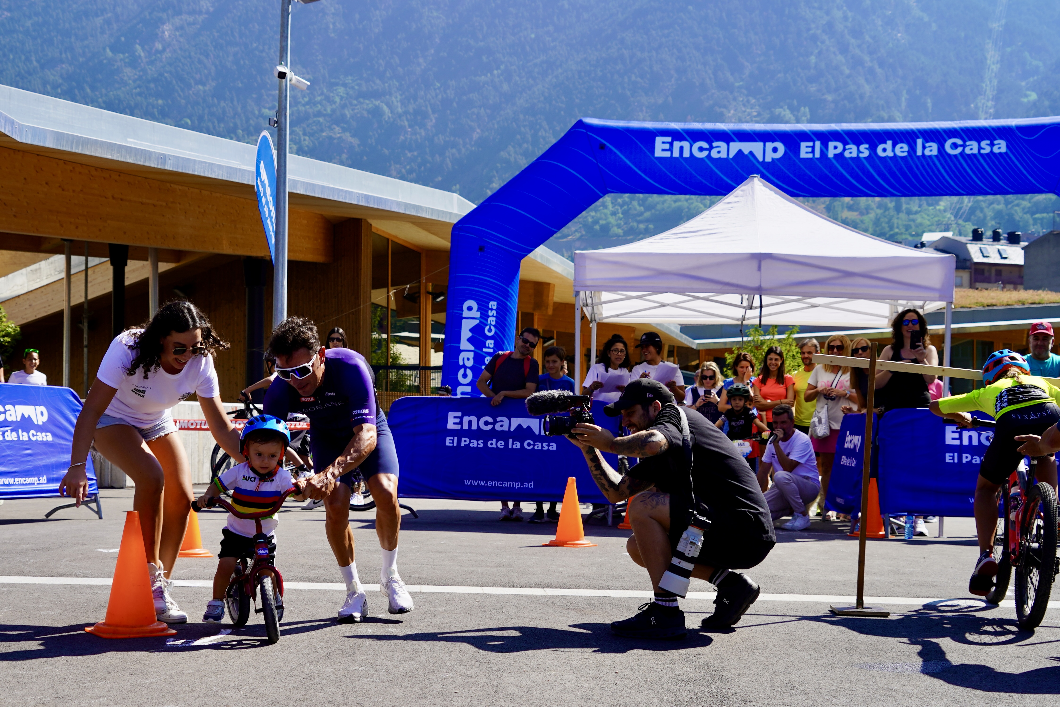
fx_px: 1119
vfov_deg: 35.1
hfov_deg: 50.7
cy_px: 354
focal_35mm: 38
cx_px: 530
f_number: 5
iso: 100
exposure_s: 1/400
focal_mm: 38
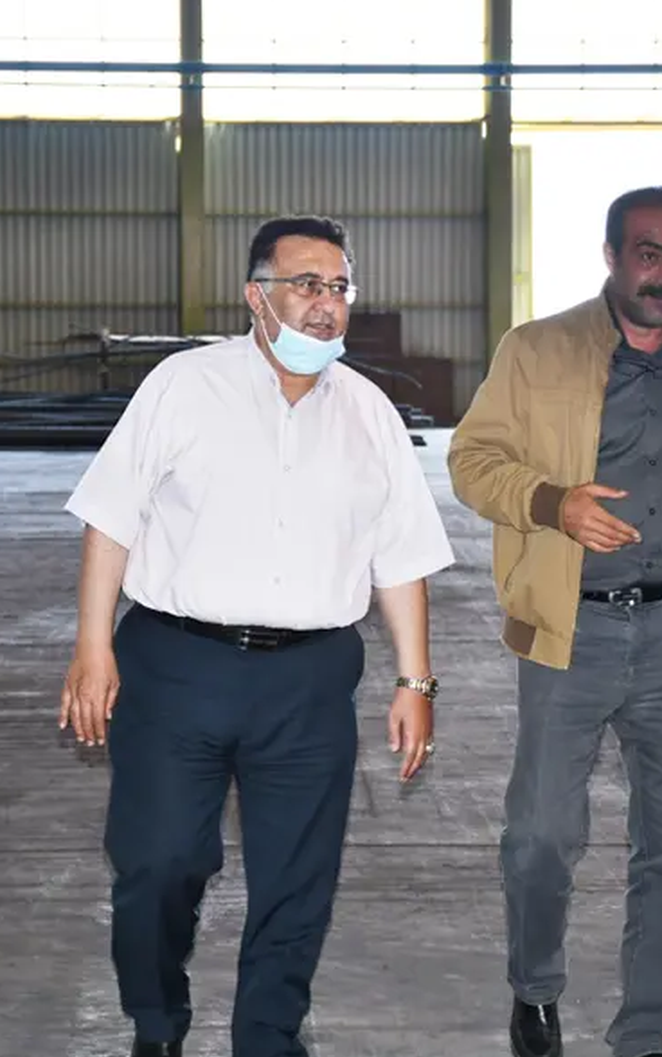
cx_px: 356
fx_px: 3345
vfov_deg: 18.0
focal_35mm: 116
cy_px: 539
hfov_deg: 11.3
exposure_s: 1/125
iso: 400
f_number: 4.5
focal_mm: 45
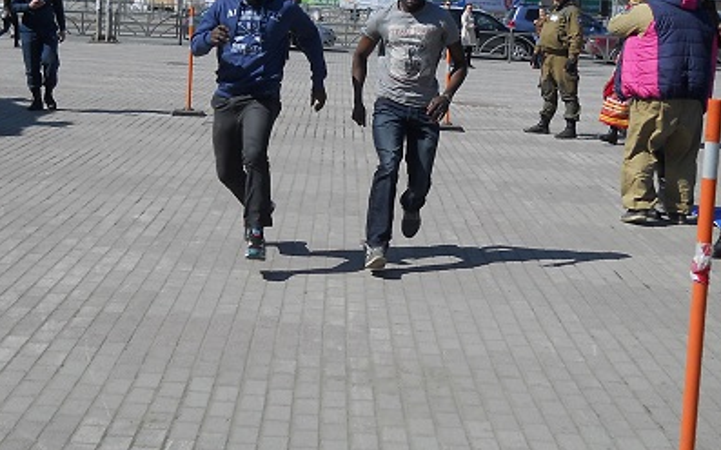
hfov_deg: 29.3
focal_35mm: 70
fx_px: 1375
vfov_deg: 18.5
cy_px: 147
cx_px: 294
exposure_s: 1/500
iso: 80
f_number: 5.5
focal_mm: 6.72
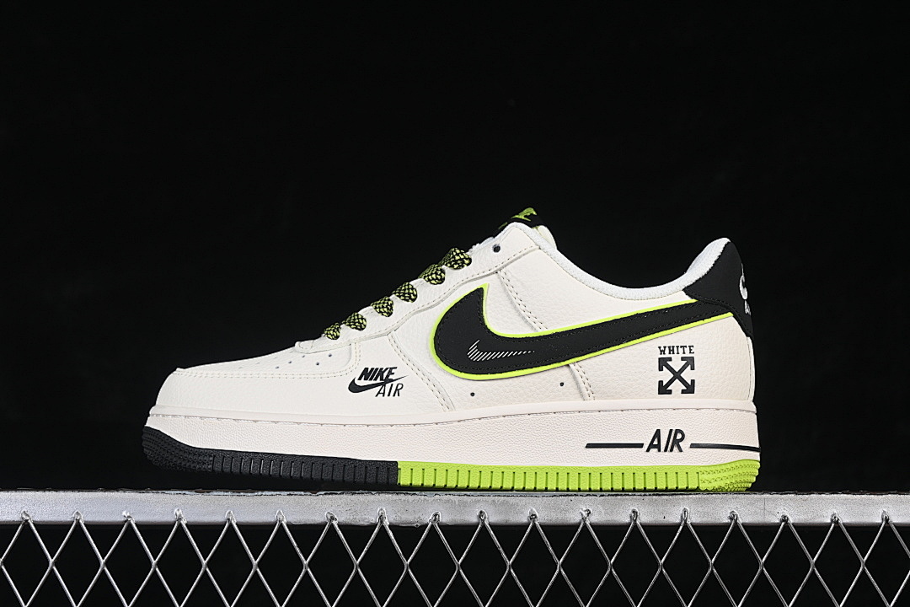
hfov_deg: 27.0
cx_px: 455
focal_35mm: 75
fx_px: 1896
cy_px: 304
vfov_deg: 18.2
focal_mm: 50
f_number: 8
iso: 160
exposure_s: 1/80
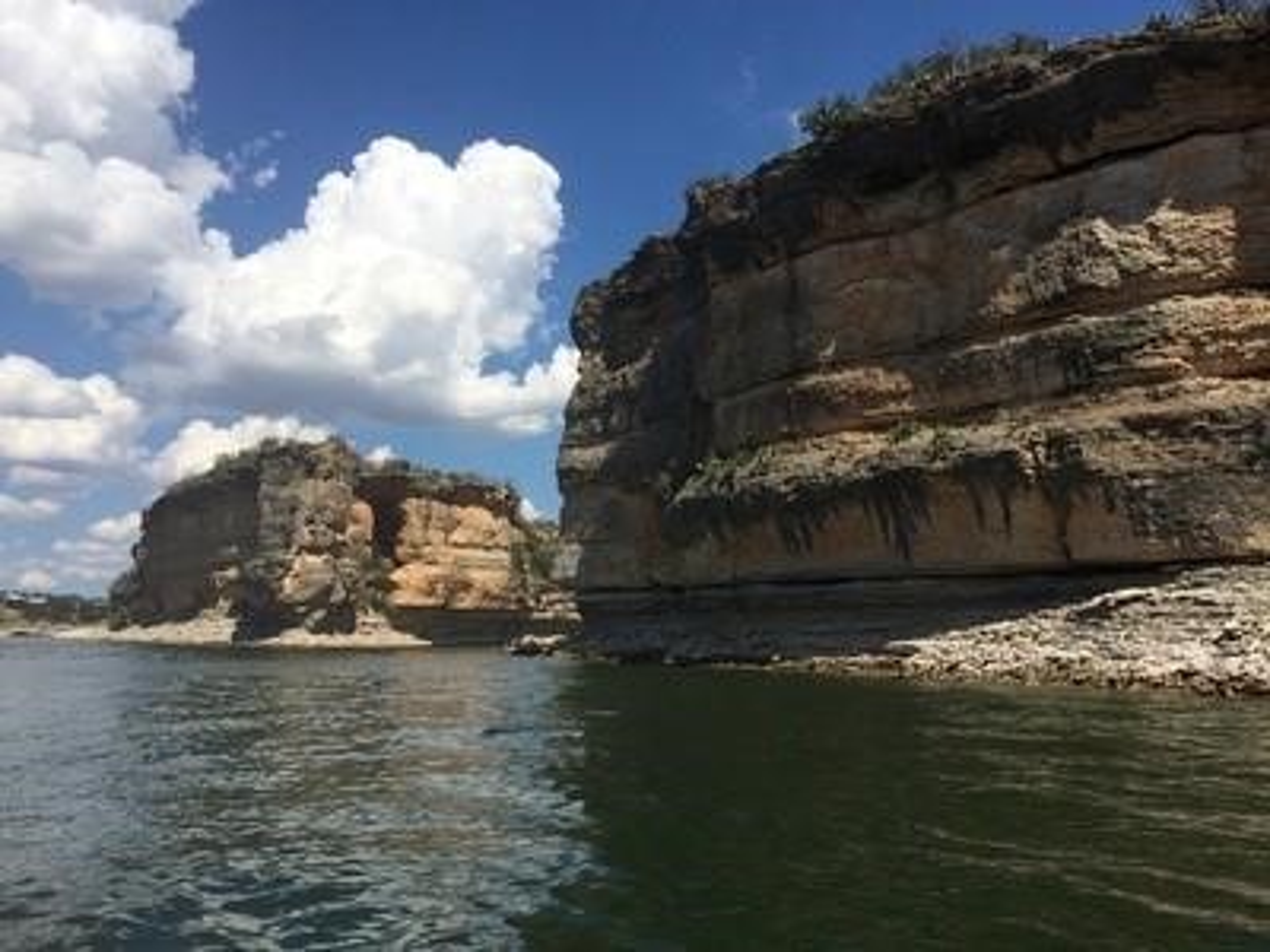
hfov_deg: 60.0
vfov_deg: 46.8
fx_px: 1101
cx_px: 635
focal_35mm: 30
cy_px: 476
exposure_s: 1/4115
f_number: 2.2
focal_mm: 4.12
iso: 40
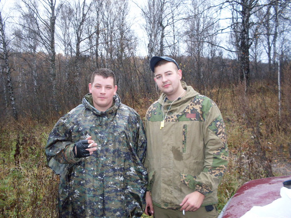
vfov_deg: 37.7
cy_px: 109
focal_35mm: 38
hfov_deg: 49.0
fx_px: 319
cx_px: 146
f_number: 2.8
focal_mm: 6.3
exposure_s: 1/45
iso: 100
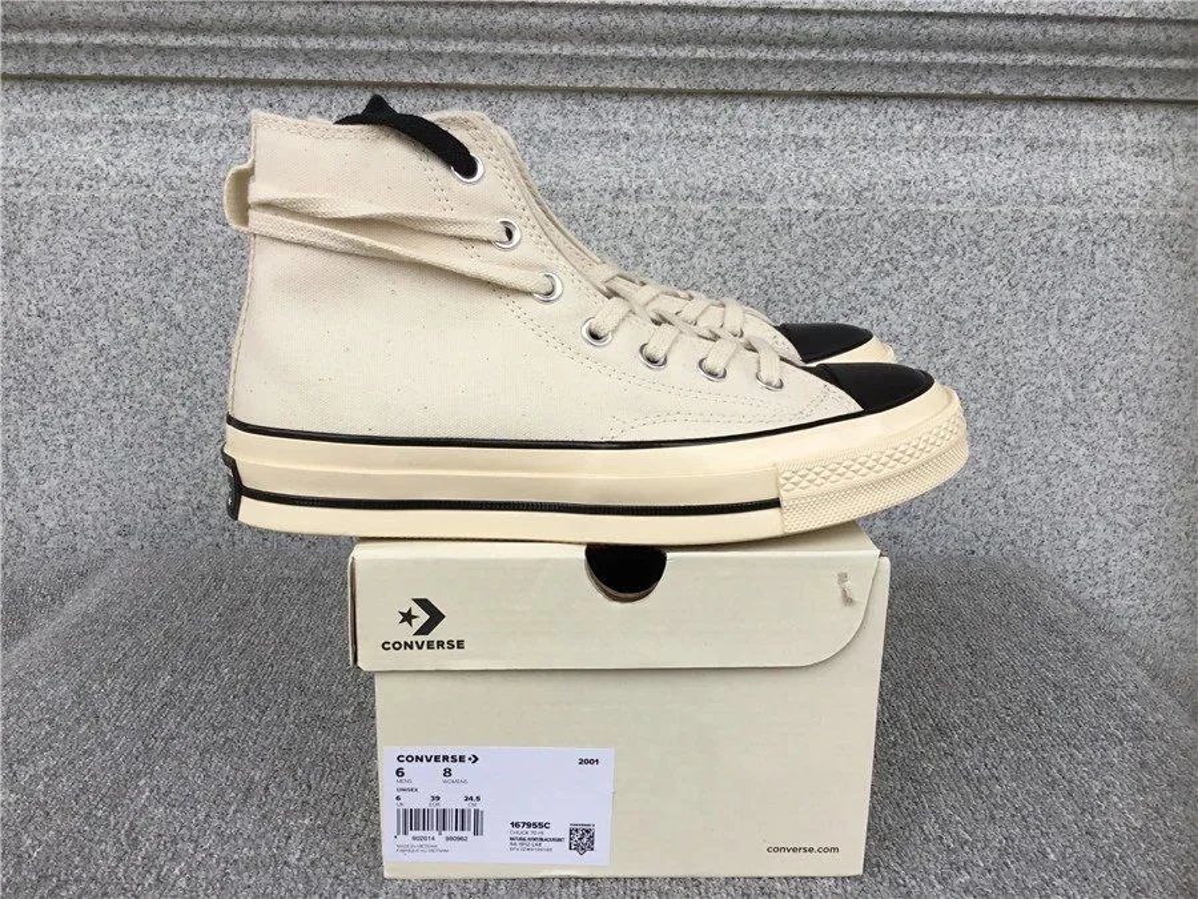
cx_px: 599
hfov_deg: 58.4
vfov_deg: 45.4
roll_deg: -0.5
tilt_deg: -15.4
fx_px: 1073
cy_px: 450
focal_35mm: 31
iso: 25
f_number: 2.4
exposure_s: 1/159
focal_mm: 3.3
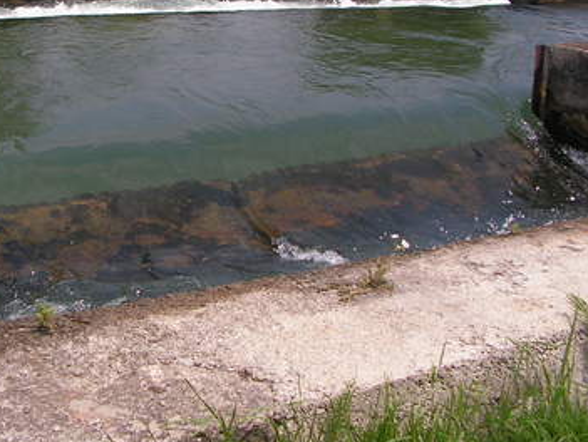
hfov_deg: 34.5
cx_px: 185
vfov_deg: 26.4
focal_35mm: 55
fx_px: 935
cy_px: 126
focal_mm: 6
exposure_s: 1/1250
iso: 64
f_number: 3.2
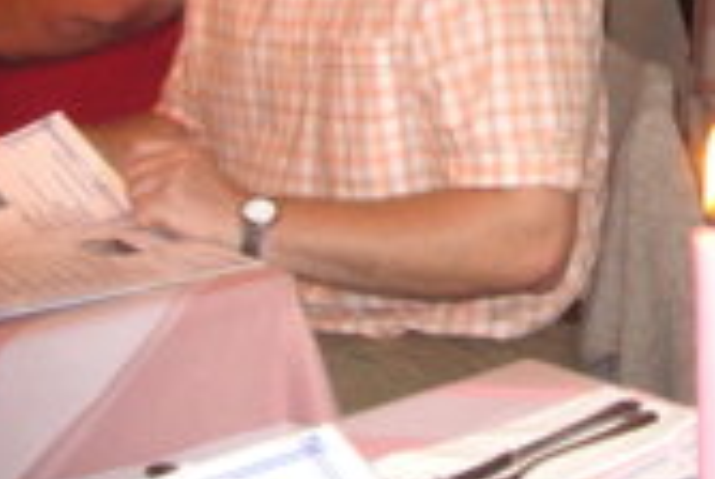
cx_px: 664
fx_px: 1830
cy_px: -124
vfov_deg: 14.4
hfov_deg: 21.5
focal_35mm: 92
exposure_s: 1/45
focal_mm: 6.1
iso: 160
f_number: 2.8
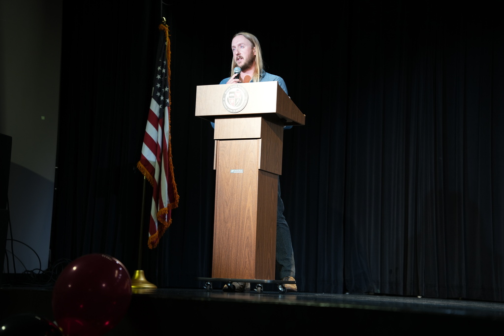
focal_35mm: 70
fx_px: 980
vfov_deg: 19.5
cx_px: 252
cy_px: 168
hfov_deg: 28.8
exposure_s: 1/60
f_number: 3.5
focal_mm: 70
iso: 320
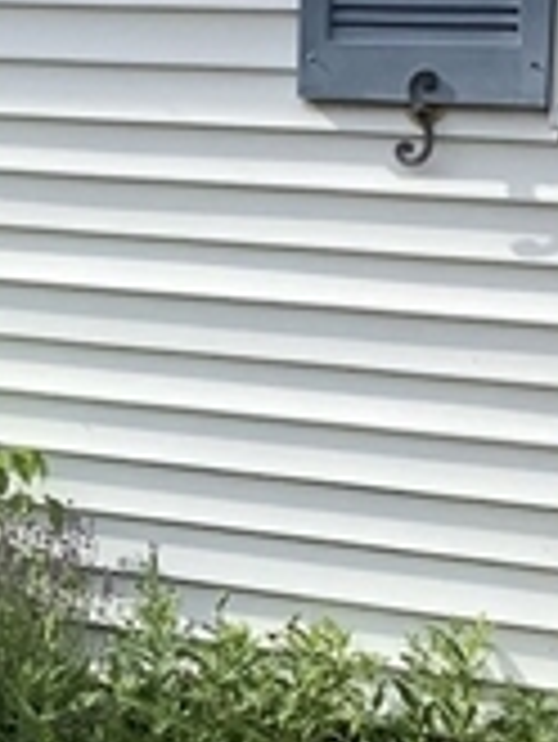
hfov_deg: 9.6
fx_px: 3091
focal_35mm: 144
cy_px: 265
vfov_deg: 13.7
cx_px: -598
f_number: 2.4
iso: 25
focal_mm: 3.3
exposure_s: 1/876
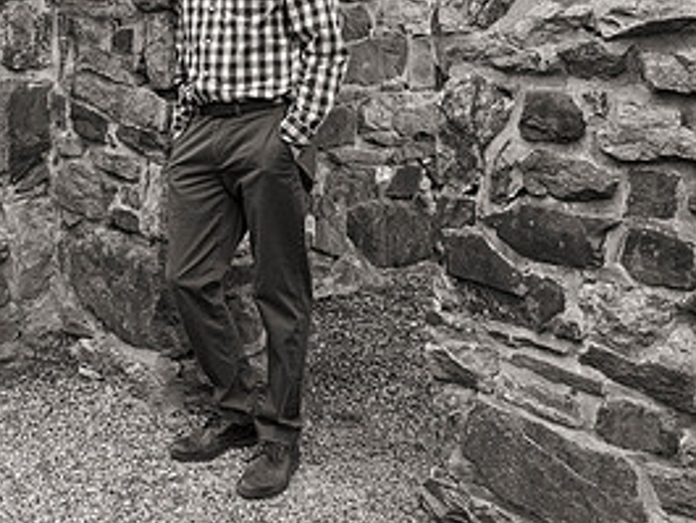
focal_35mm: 61
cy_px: 77
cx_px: 45
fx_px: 1227
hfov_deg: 30.0
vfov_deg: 23.6
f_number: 4
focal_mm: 28
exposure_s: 1/125
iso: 800
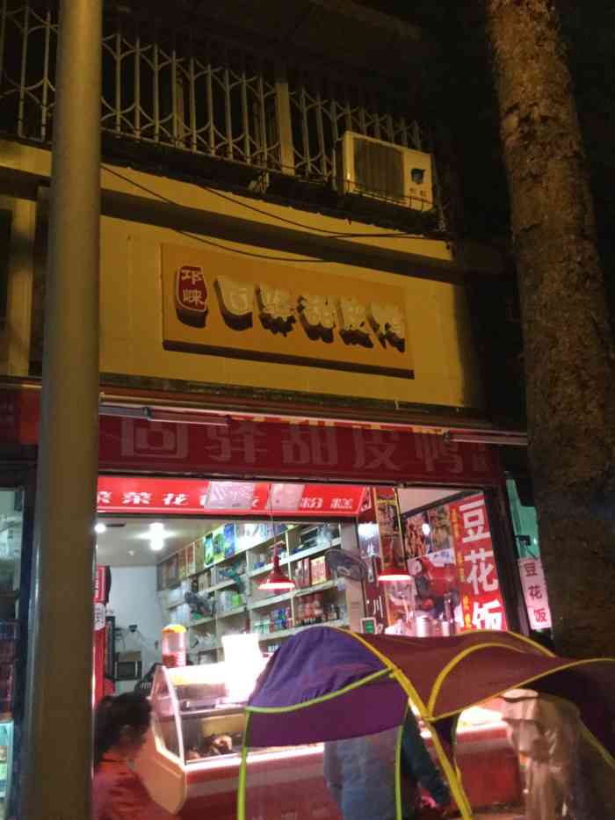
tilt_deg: +20.0
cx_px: 308
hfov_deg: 45.5
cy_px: 410
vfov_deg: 58.3
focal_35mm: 31
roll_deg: +5.8
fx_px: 734
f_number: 2.4
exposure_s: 1/17
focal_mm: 3.3
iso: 320
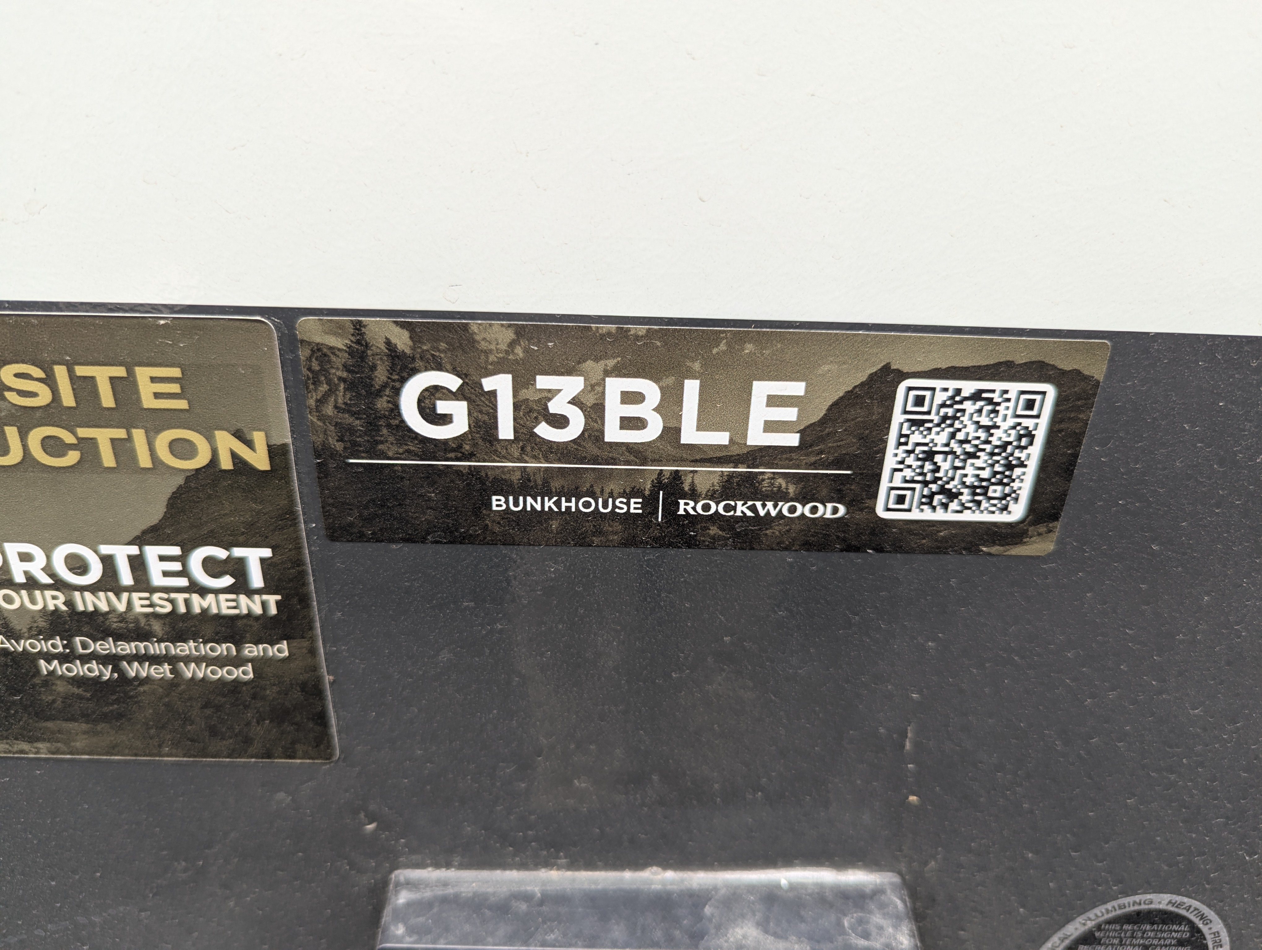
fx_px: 876
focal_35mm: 24
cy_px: 475
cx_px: 631
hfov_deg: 71.5
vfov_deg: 56.9
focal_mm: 6.81
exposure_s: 1/270
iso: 68
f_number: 1.85
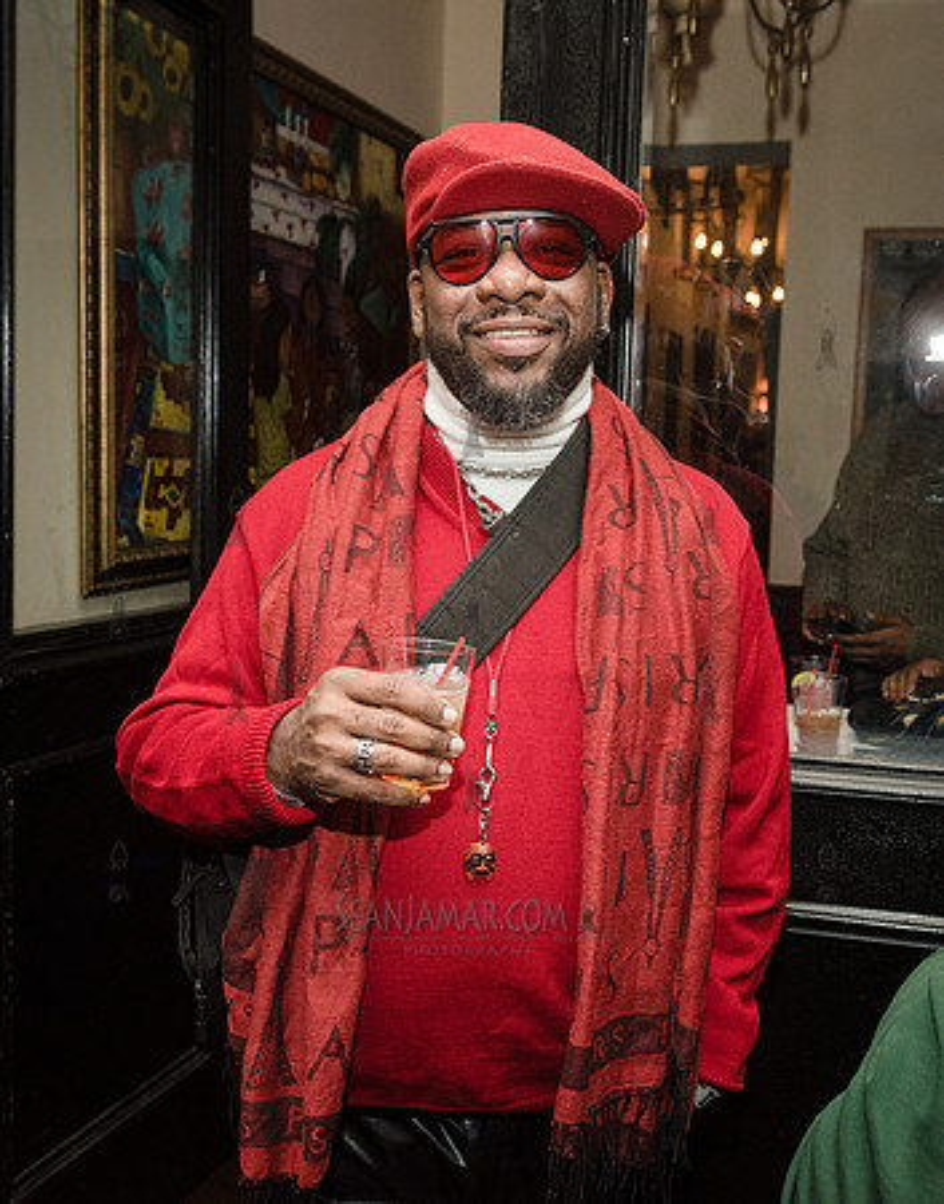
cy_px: 602
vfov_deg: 46.4
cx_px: 547
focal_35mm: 40
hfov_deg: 37.1
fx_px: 1403
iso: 2000
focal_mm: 28
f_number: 4.5
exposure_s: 1/250
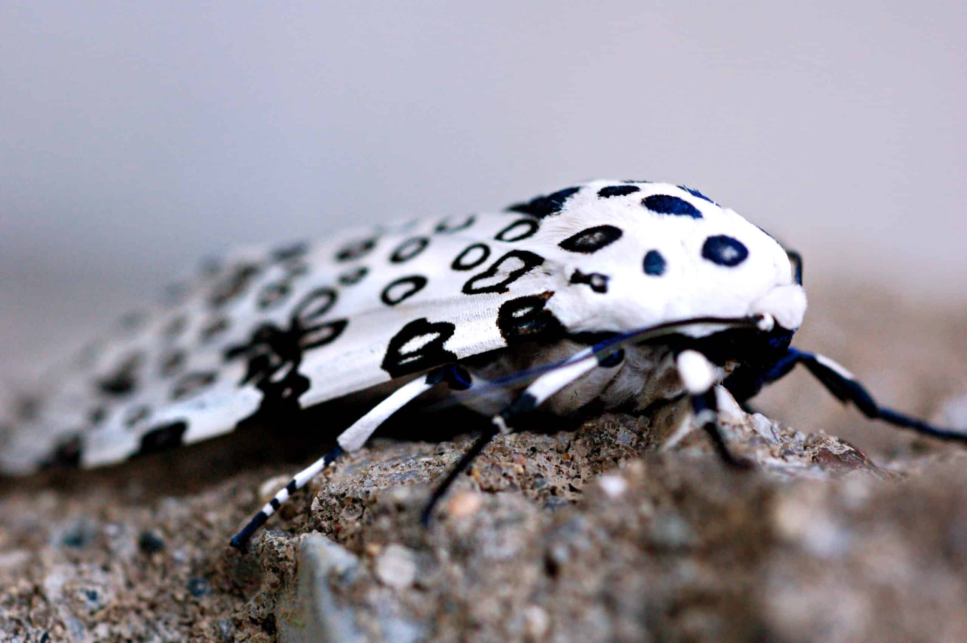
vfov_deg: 15.2
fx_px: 2415
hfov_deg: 22.6
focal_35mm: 90
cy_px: 322
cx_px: 484
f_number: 8
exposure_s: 1/1000
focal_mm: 60
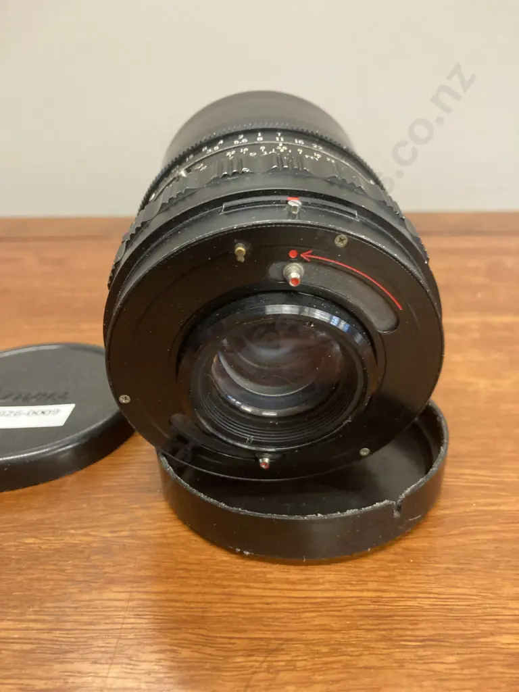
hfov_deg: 49.7
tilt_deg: -24.7
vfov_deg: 63.4
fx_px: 560
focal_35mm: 28
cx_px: 260
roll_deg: +0.9
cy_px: 346
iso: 250
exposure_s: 1/33
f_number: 1.8
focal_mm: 3.99
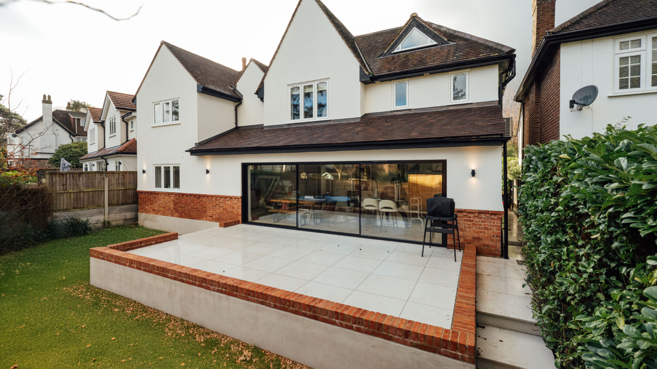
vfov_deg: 67.1
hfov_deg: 99.4
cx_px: 324
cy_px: 184
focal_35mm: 16
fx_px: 279
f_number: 5
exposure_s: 1/640
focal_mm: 15
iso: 640
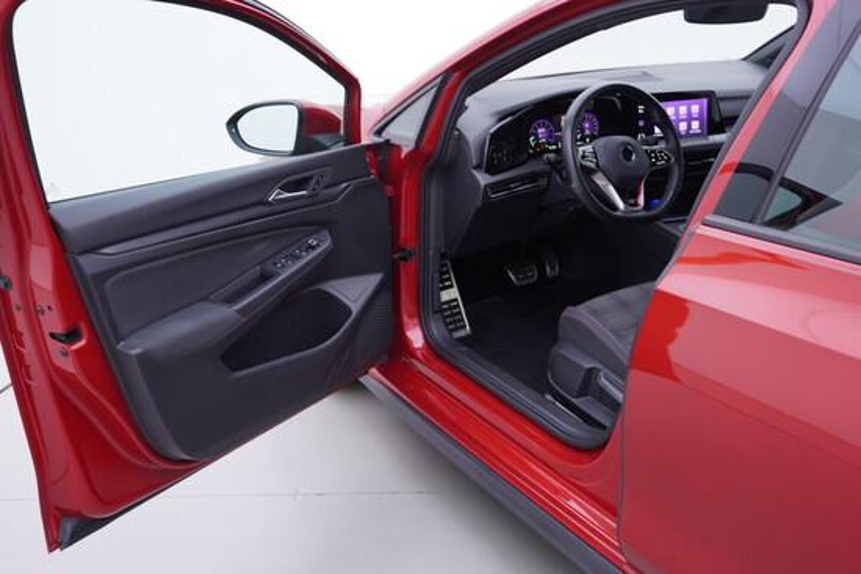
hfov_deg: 53.1
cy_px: 287
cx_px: 430
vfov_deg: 36.9
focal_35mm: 36
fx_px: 861
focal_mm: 24
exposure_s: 1/40
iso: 125
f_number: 3.2
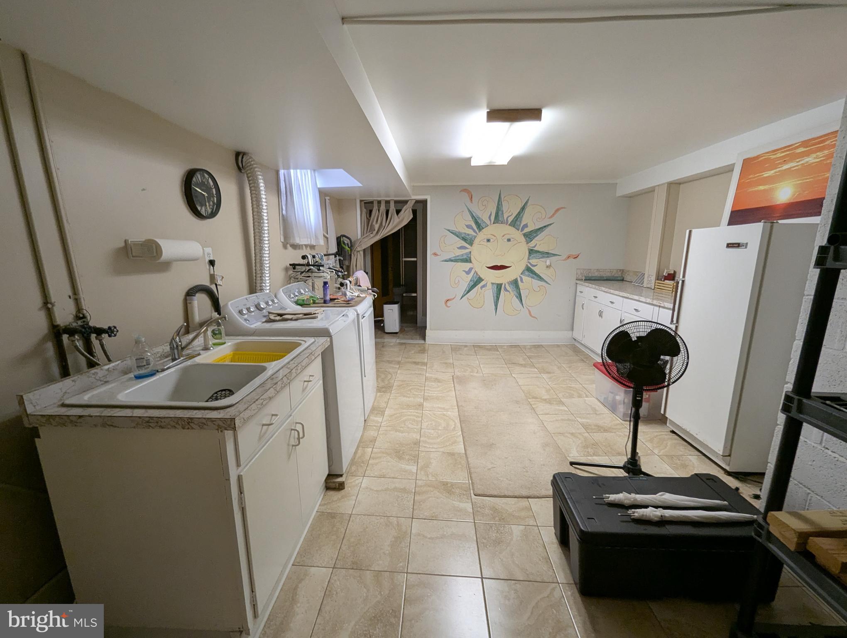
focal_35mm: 13
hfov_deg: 106.1
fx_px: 319
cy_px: 319
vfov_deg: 90.1
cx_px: 424
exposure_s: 1/24
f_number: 2.2
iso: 176
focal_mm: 1.95
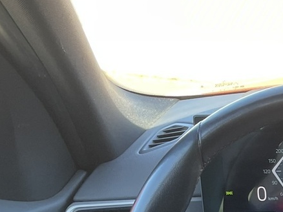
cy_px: 306
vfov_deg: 14.6
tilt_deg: -23.7
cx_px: 490
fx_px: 776
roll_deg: +0.3
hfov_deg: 17.3
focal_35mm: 95
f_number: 1.6
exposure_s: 1/121
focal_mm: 4.2
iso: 50
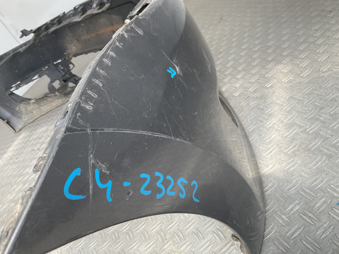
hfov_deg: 61.7
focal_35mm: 29
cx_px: 170
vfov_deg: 48.2
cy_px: 127
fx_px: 284
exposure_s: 1/310
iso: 16
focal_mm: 3
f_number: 1.8
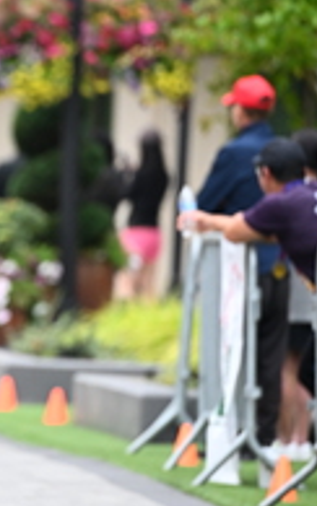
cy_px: 192
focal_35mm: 576
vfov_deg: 3.6
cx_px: -126
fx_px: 7956
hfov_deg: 2.3
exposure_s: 1/2000
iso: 1000
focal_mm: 200
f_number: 2.8
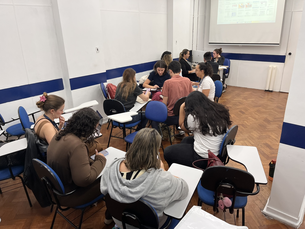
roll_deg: +0.3
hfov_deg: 67.3
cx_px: 152
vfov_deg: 53.1
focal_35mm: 26
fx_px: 229
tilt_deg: -20.3
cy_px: 114
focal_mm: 5.1
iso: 125
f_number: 1.6
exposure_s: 1/120
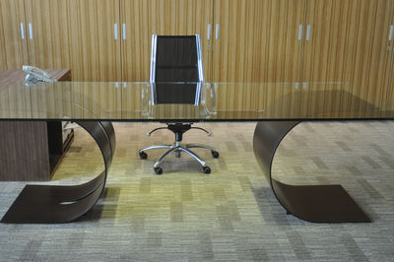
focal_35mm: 45
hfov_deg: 43.6
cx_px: 184
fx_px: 492
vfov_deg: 29.8
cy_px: 131
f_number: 3.8
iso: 800
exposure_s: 1/60
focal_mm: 24
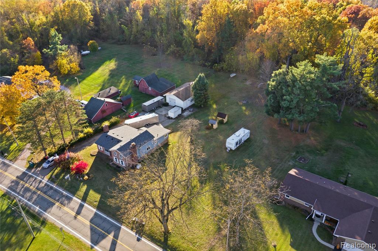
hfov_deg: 65.5
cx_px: 189
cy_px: 126
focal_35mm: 28
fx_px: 294
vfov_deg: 46.3
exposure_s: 1/160
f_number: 7.1
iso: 200
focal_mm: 10.3
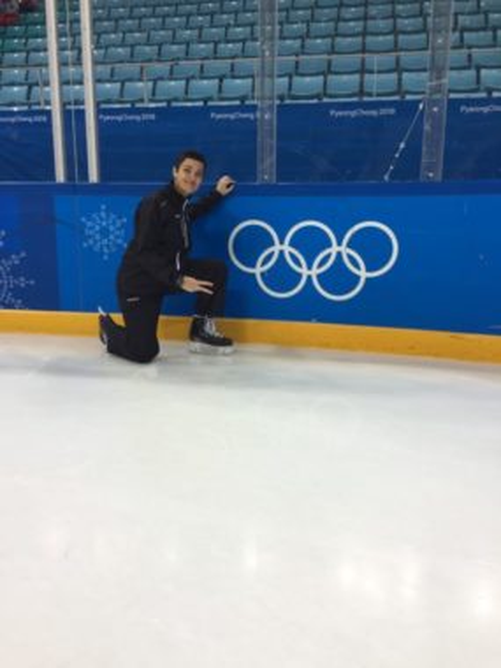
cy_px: 334
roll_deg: -0.6
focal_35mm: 29
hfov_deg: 48.2
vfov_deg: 61.7
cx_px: 250
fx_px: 560
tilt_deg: -9.3
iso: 32
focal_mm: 4.15
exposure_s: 1/138
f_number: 2.2
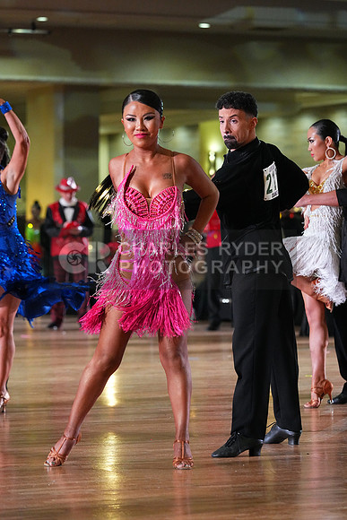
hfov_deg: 8.5
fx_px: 2341
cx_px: 174
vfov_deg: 12.7
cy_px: 260
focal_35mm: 162
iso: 8000
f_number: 5
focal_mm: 162
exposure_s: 1/400
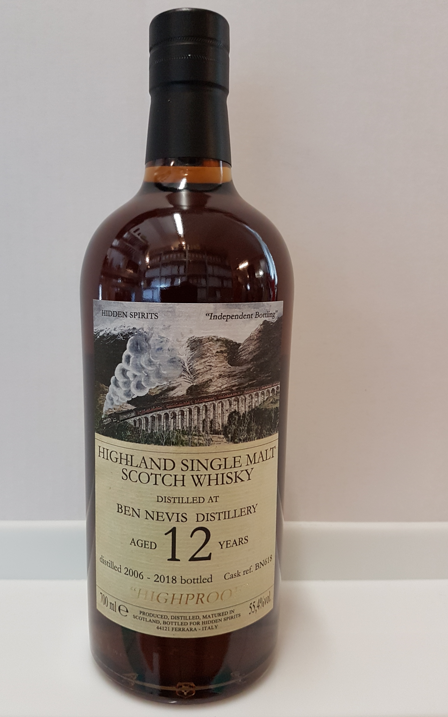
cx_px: 182
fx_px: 547
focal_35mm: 28
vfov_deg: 66.5
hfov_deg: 44.3
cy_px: 353
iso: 125
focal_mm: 4.2
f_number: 1.7
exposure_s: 1/50
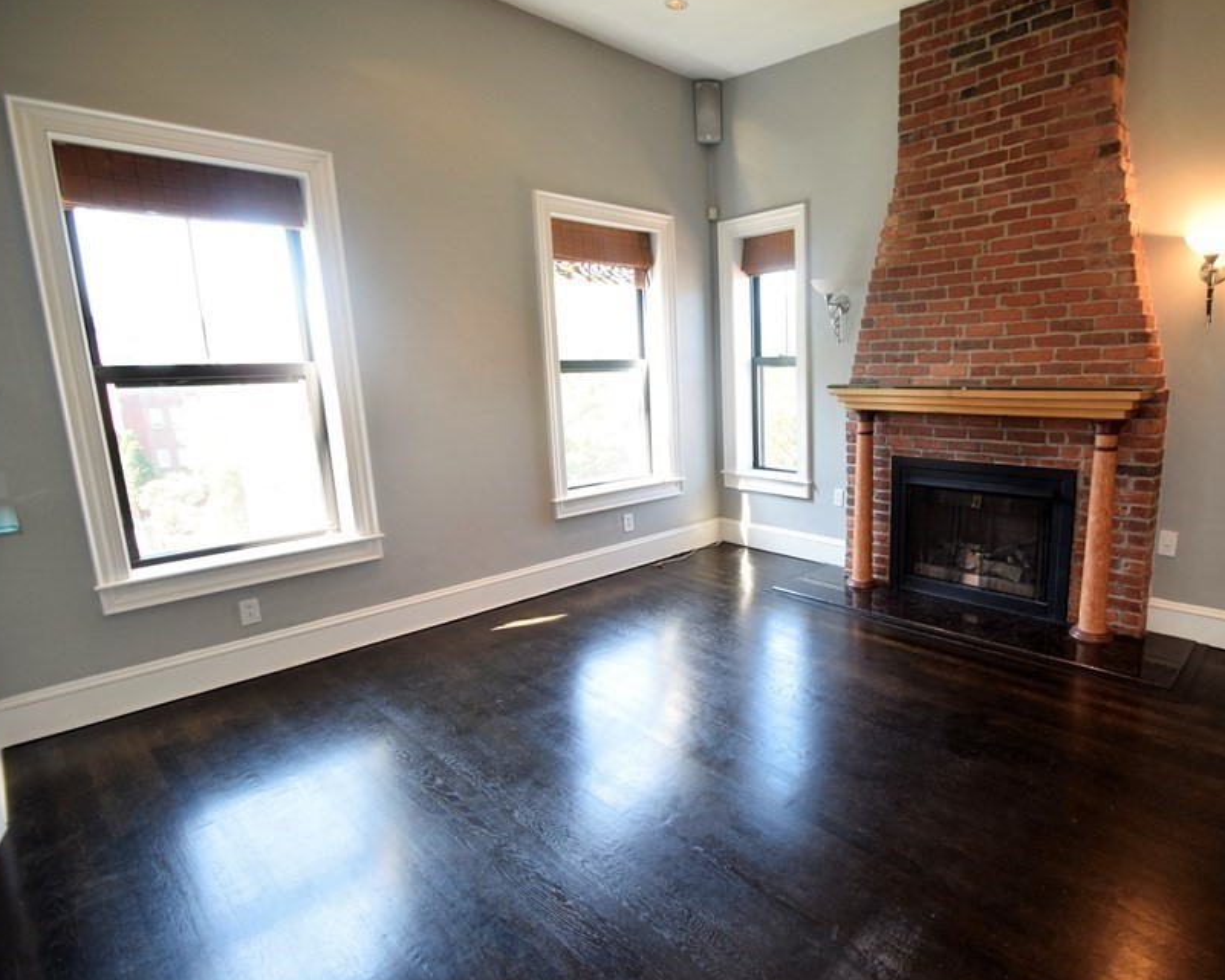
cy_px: 490
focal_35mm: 18
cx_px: 739
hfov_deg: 85.2
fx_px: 653
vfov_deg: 73.8
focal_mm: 10
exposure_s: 1/100
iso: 800
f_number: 5
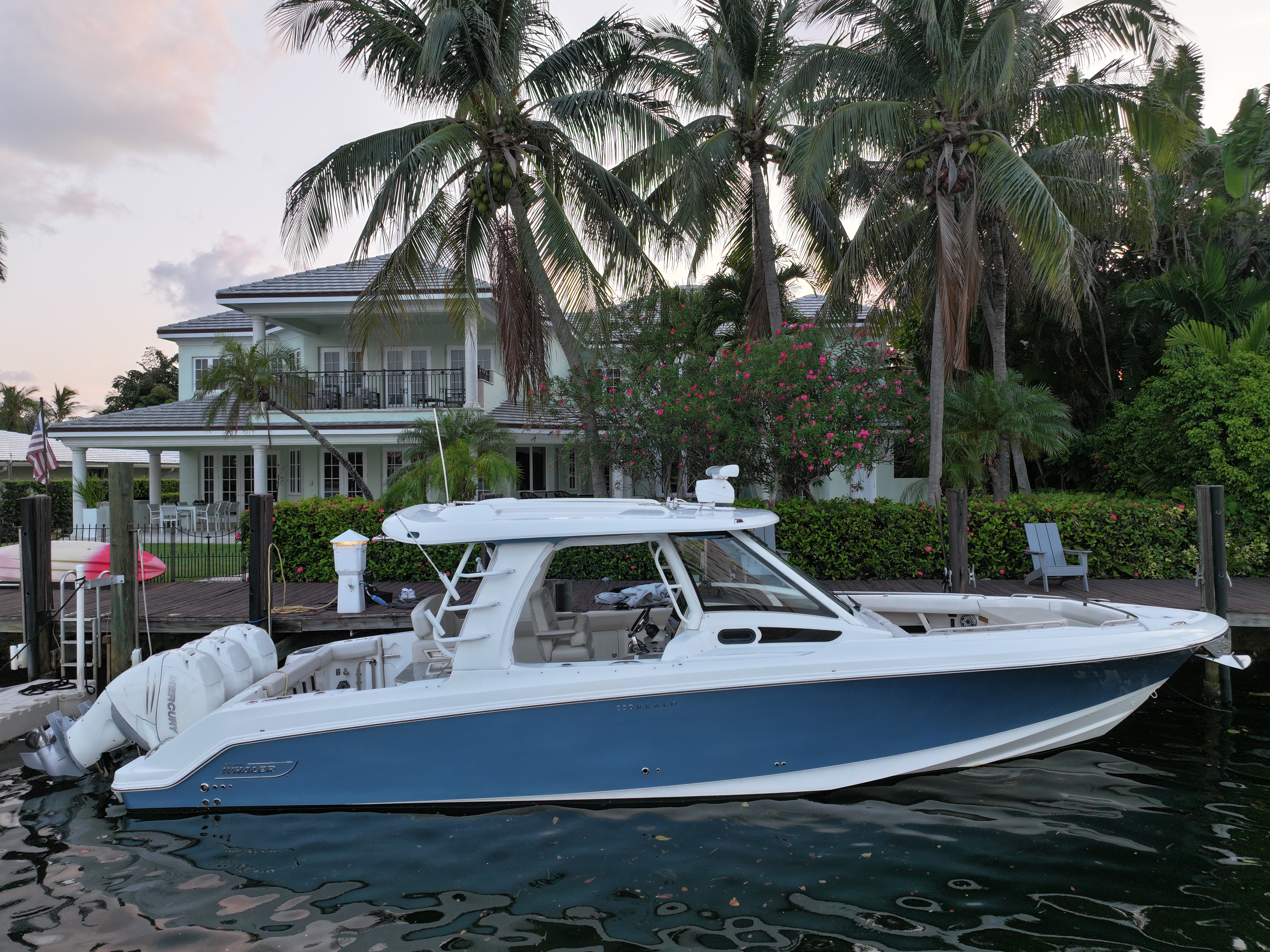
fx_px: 880
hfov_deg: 71.6
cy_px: 476
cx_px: 635
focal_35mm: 24
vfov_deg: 56.8
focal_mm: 12.29
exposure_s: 1/240
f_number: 2.8
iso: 320
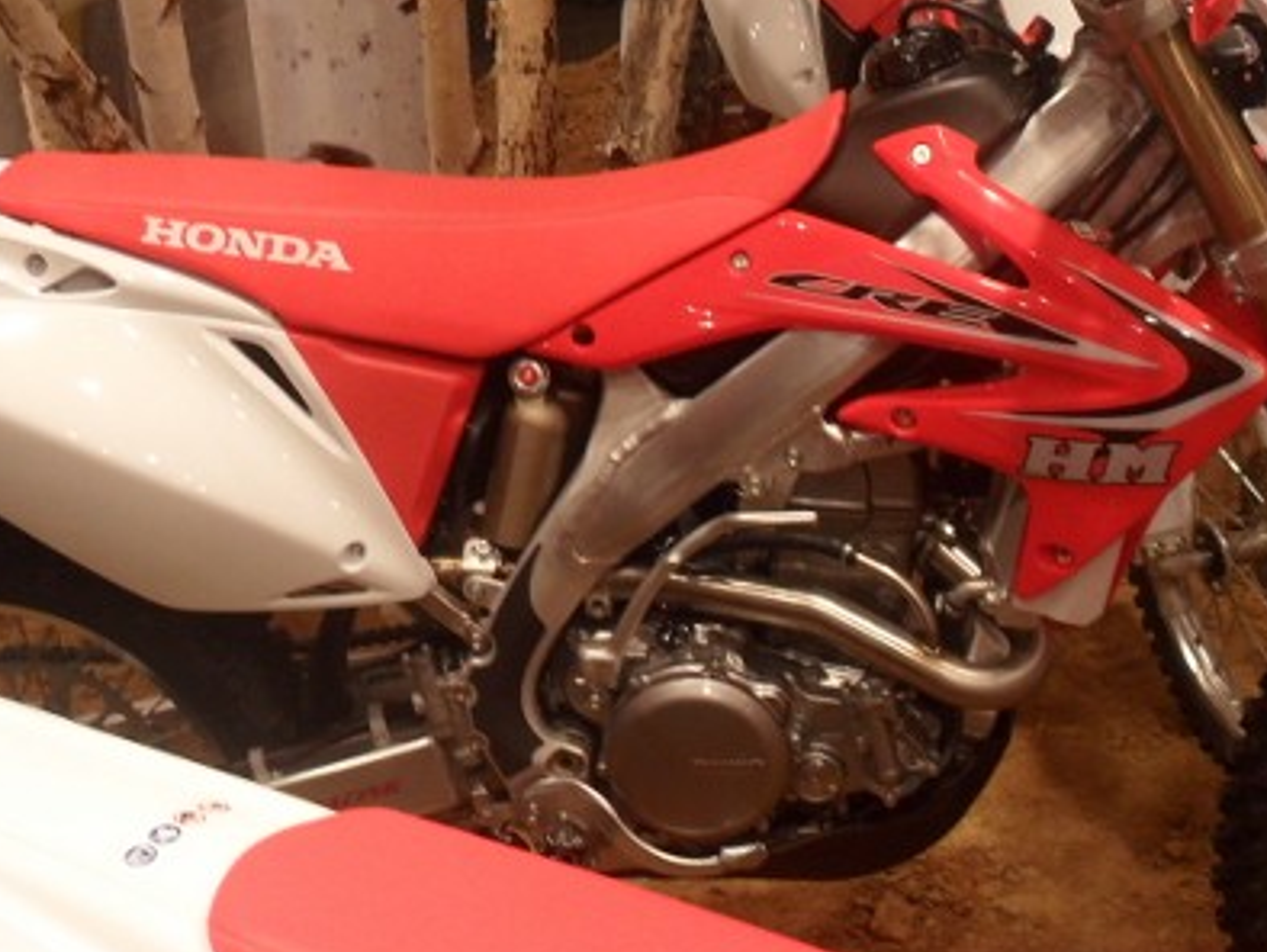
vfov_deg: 20.7
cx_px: 617
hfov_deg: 27.4
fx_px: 2600
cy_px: 441
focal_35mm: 71
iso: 100
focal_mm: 6.2
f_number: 2.8
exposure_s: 1/30
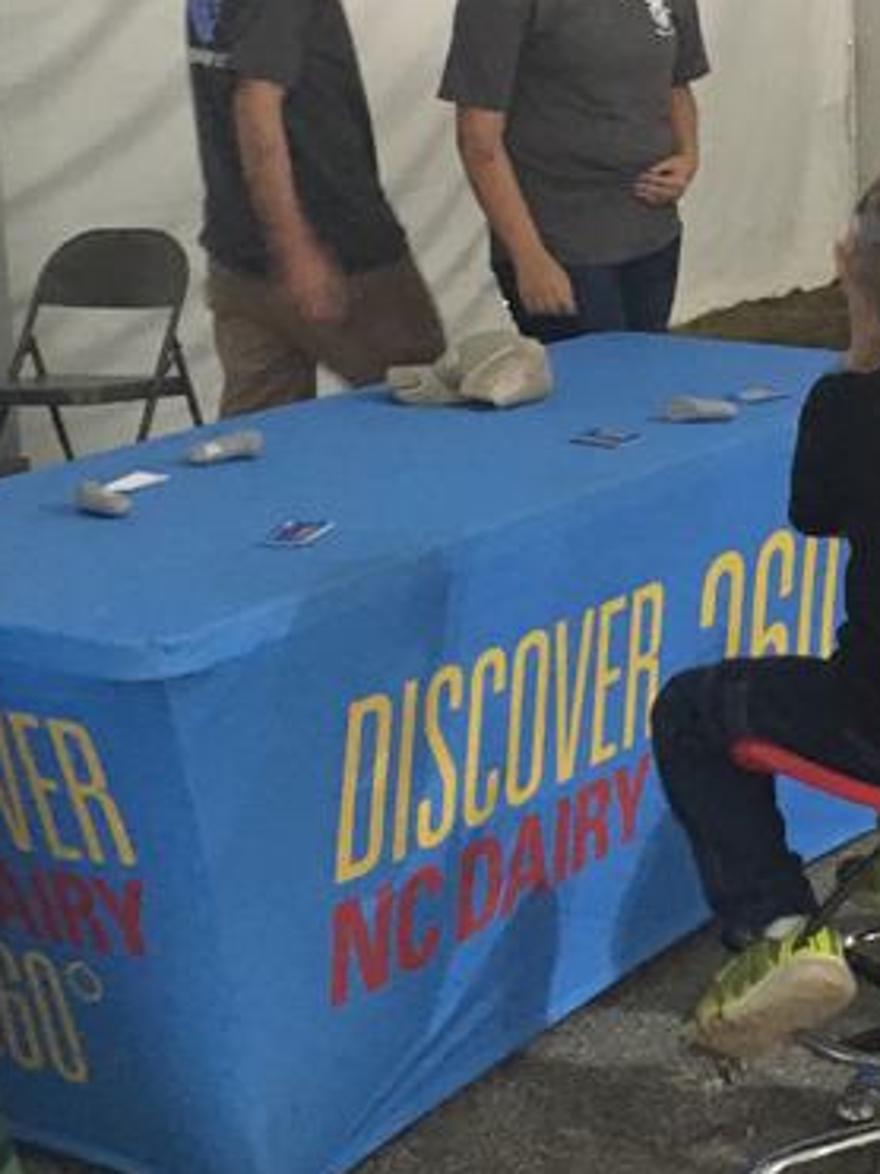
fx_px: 2476
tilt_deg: -8.7
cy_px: 367
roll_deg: +0.3
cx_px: 882
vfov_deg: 26.5
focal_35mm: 73
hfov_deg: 19.6
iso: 250
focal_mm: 4.15
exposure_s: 1/15
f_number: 2.2
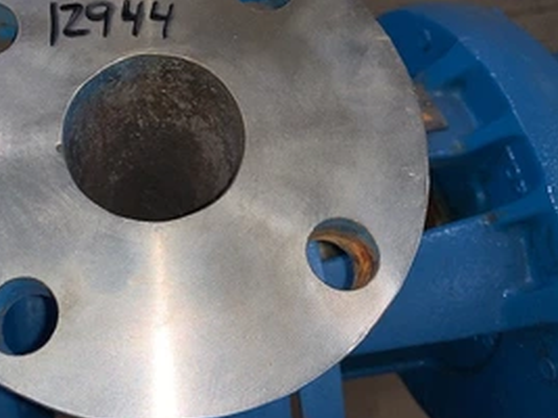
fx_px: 628
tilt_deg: -71.4
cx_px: 157
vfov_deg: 36.7
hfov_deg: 46.6
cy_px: 178
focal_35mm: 39
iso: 25
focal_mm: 4.25
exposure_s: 1/495
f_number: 1.8
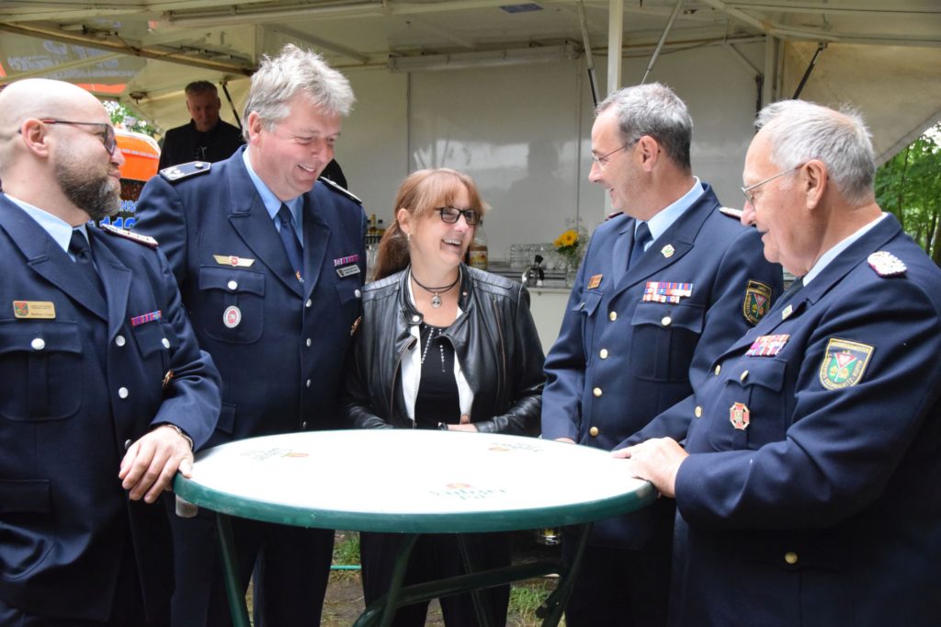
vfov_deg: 28.1
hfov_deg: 41.1
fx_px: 1254
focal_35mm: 48
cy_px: 314
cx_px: 470
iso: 4000
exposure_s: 1/400
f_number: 10
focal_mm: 32
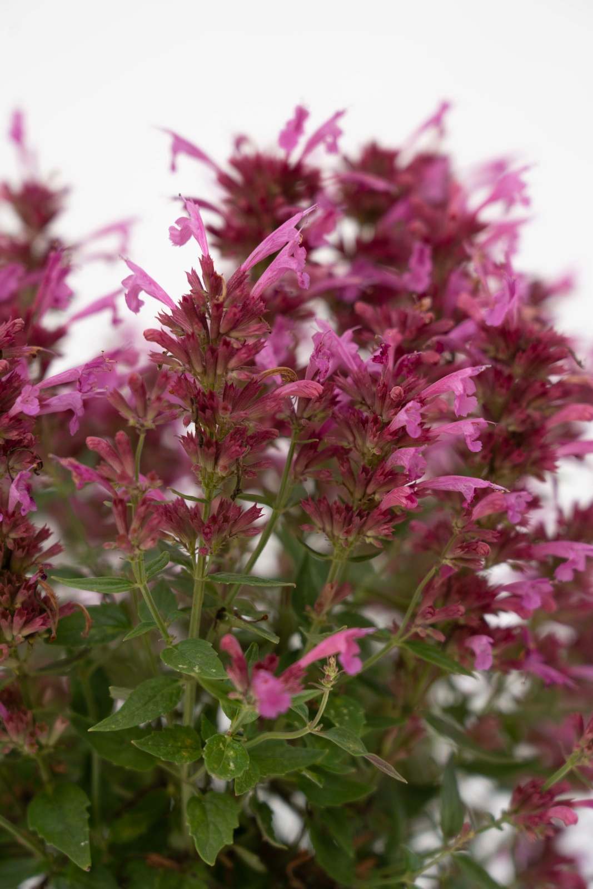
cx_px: 296
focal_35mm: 105
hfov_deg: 13.0
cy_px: 444
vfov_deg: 19.5
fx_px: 2594
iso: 400
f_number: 5.6
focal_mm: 105
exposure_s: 1/320
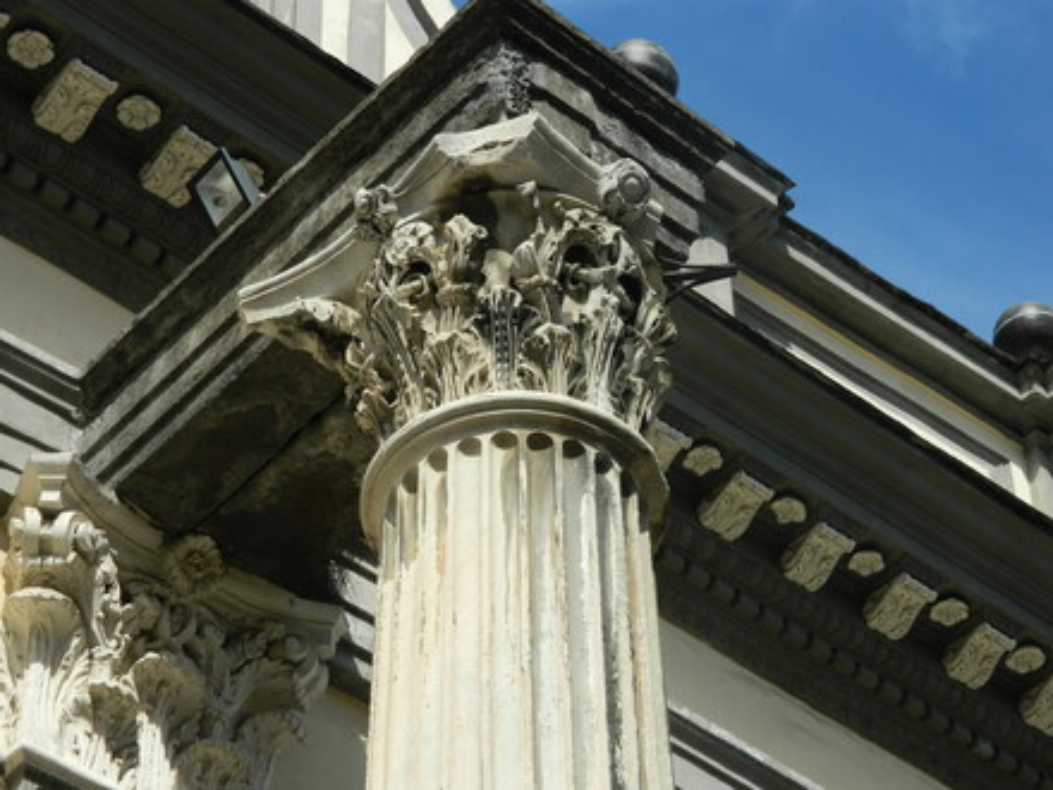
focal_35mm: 103
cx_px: 526
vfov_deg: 14.4
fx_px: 3133
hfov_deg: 19.1
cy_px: 395
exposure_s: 1/640
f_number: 4.5
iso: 80
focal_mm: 18.6
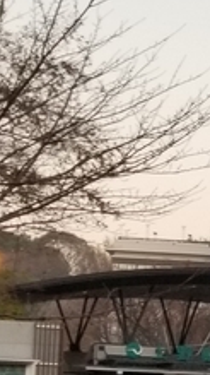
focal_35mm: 155
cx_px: 744
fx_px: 1536
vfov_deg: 13.7
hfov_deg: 6.7
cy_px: 358
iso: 50
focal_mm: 4.25
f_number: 1.7
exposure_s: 1/116
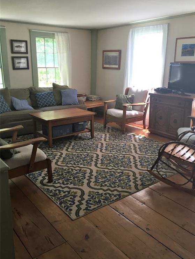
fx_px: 225
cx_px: 100
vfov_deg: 59.9
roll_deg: -2.4
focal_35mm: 30
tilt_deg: -16.0
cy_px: 129
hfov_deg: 46.8
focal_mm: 4.15
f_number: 2.2
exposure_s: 1/30
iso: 40
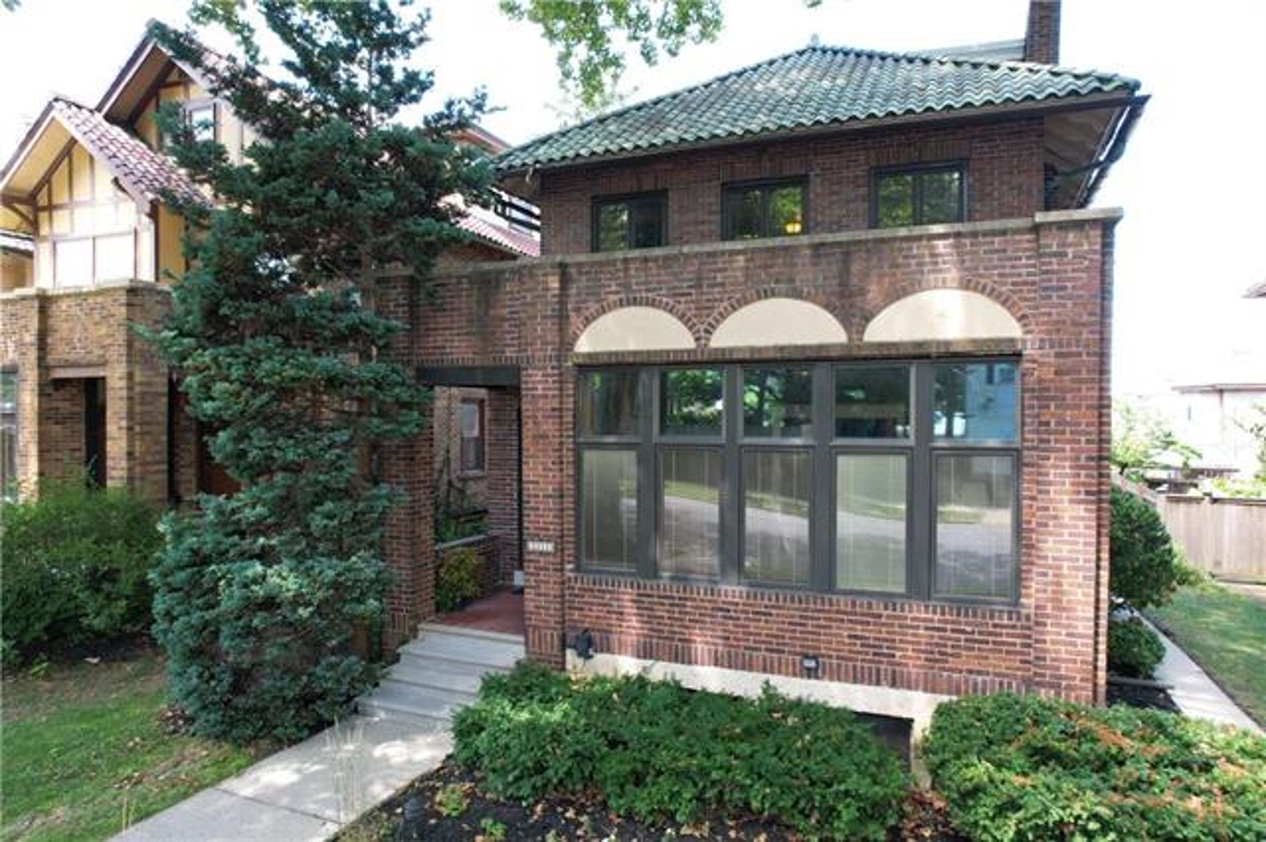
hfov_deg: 78.6
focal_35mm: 22
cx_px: 633
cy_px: 421
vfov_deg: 57.2
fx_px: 773
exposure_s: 1/90
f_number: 2.8
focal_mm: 8.38
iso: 120
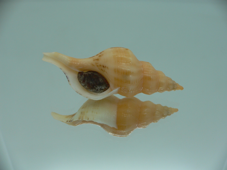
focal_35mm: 35
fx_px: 230
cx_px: 114
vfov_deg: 40.7
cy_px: 85
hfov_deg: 52.6
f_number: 2.8
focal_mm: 4.6
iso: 80
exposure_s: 1/60
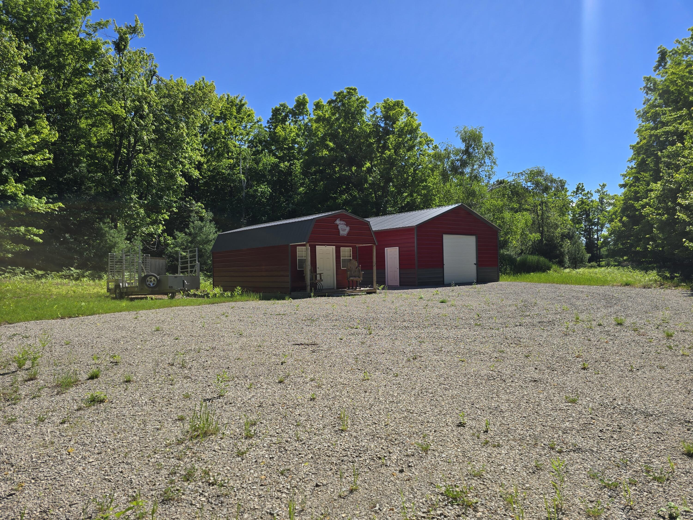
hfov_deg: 73.9
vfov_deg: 58.9
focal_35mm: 23
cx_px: 346
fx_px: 460
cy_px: 260
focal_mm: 6.3
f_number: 1.7
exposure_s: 1/861
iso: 12
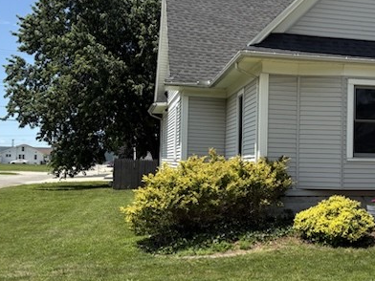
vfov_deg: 27.5
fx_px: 574
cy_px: 142
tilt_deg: +2.8
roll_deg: -0.6
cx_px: 307
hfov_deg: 34.9
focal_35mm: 53
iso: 50
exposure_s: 1/3279
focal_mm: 5.96
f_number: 1.6
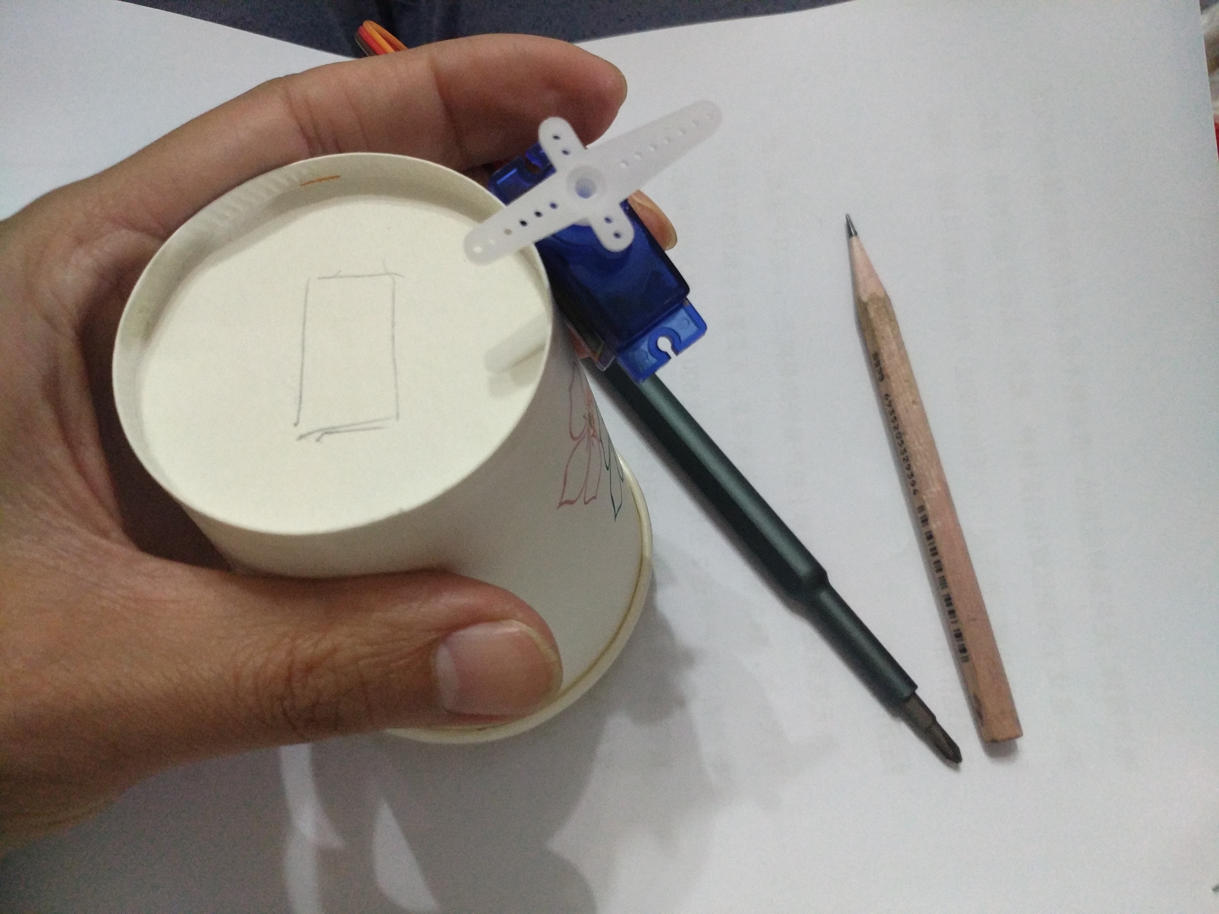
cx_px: 610
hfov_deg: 65.3
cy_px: 457
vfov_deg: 51.4
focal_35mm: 27
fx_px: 951
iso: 1000
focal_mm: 4.73
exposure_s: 1/14
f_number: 2.2
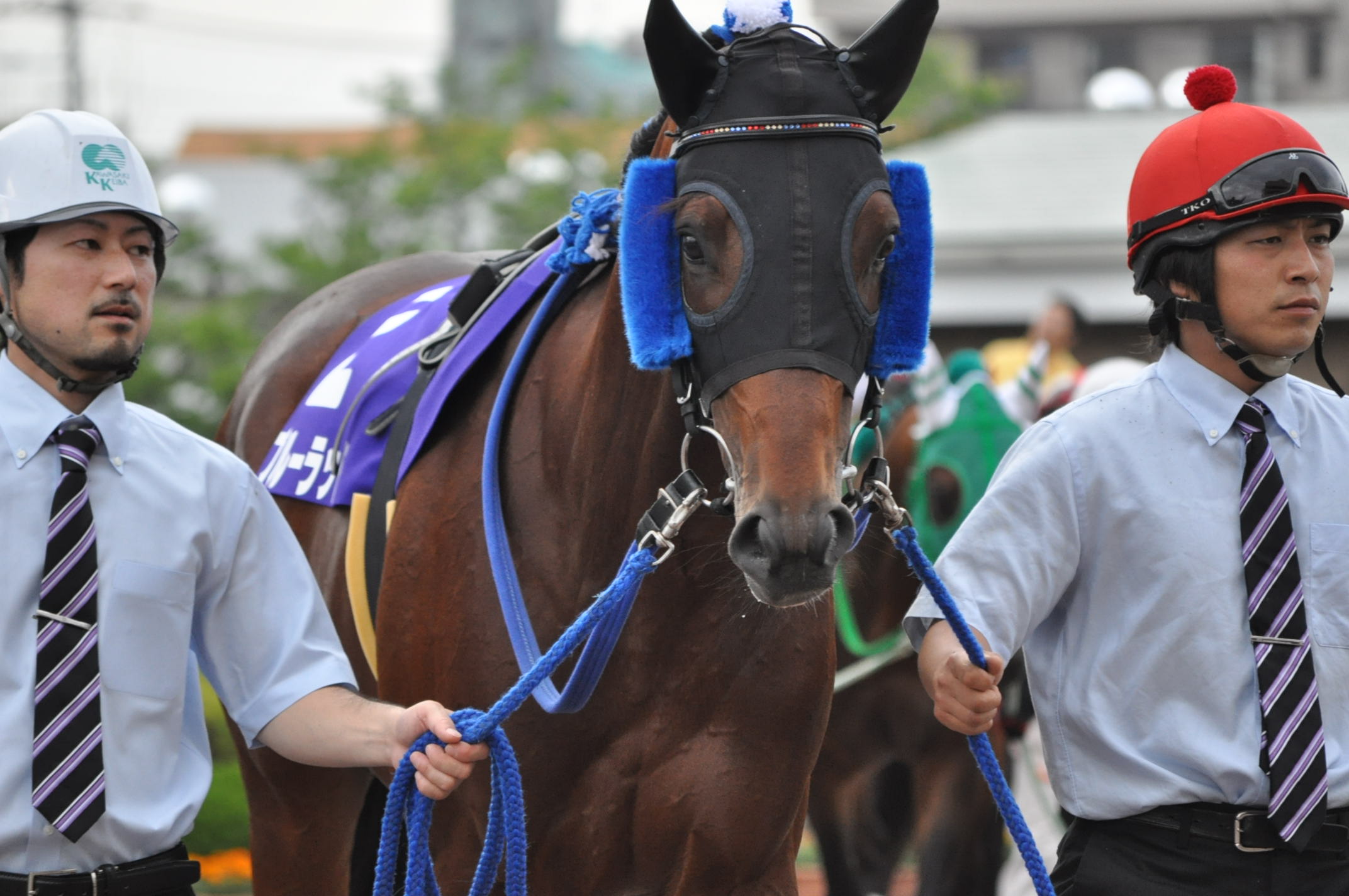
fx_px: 10667
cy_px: 448
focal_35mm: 285
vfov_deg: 4.8
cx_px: 674
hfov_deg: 7.2
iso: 1250
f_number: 5.6
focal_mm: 190
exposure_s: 1/500
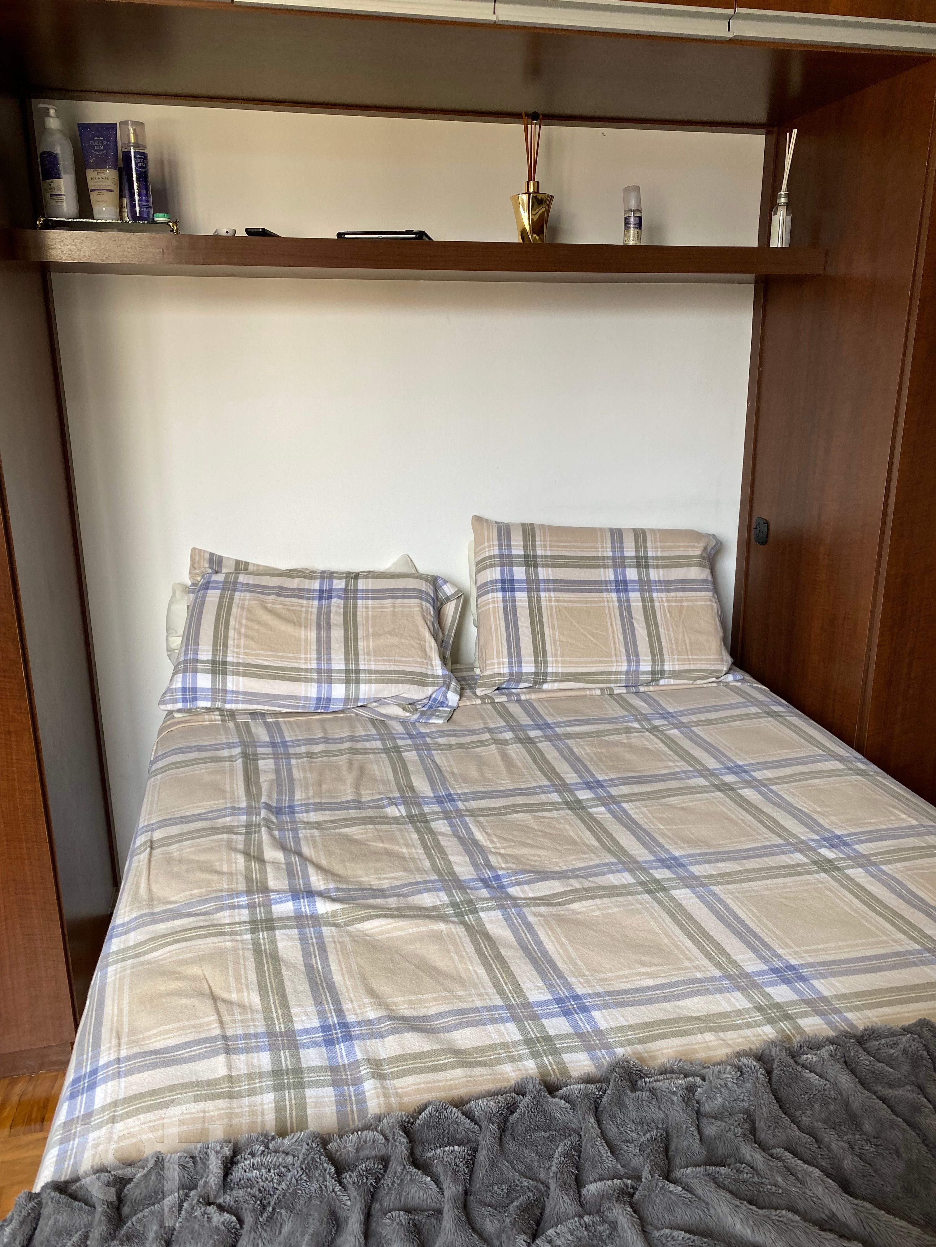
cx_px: 468
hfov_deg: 53.1
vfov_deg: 67.3
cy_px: 624
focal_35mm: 26
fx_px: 937
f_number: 1.8
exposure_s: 1/121
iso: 64
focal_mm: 4.25
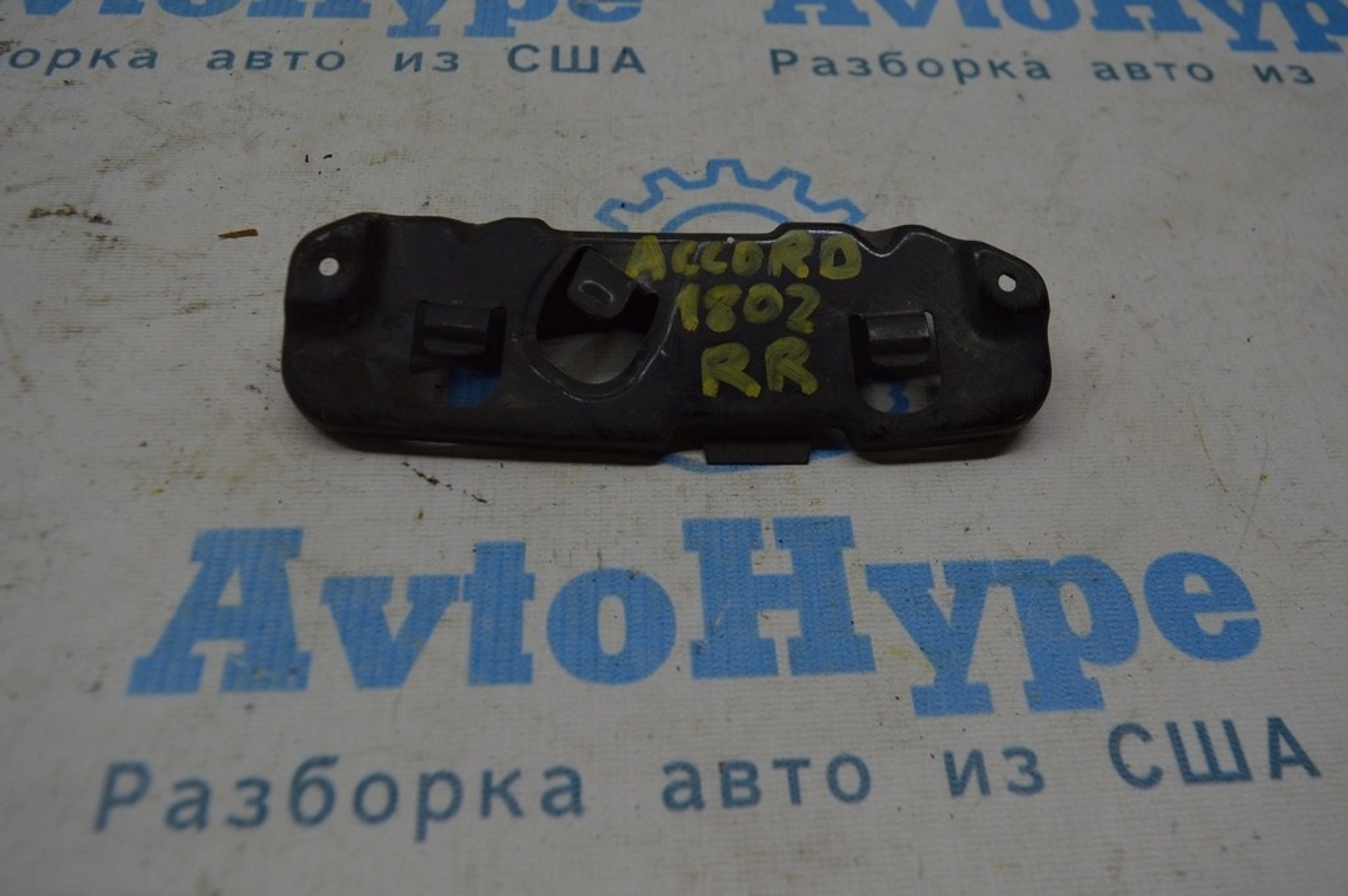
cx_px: 674
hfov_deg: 59.5
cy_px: 448
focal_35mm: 32
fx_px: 1179
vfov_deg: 41.6
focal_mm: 21
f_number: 5.6
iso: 360
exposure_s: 1/125
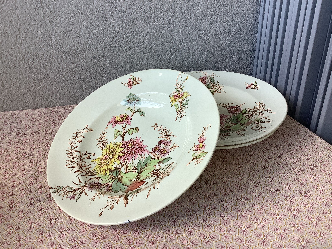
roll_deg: +1.5
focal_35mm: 31
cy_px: 124
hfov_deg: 58.4
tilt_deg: -29.7
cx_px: 166
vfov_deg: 45.4
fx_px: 297
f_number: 2.4
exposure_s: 1/100
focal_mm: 3.3
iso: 50
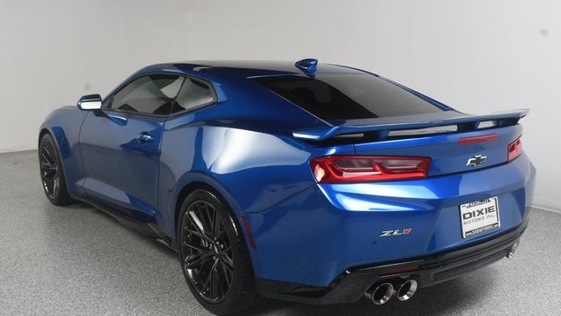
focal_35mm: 38
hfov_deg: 52.8
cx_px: 281
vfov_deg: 31.2
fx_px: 565
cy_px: 172
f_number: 9
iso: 100
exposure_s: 1/160
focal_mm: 24
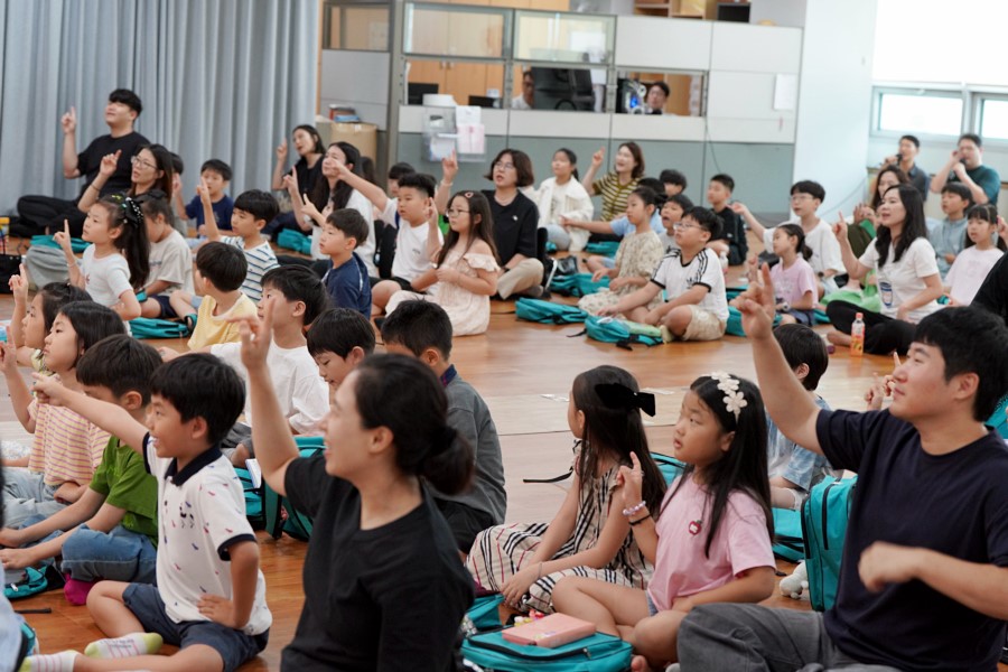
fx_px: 1960
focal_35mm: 70
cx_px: 504
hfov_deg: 28.8
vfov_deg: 19.5
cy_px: 336
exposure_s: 1/160
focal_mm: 70
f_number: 4
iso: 2000
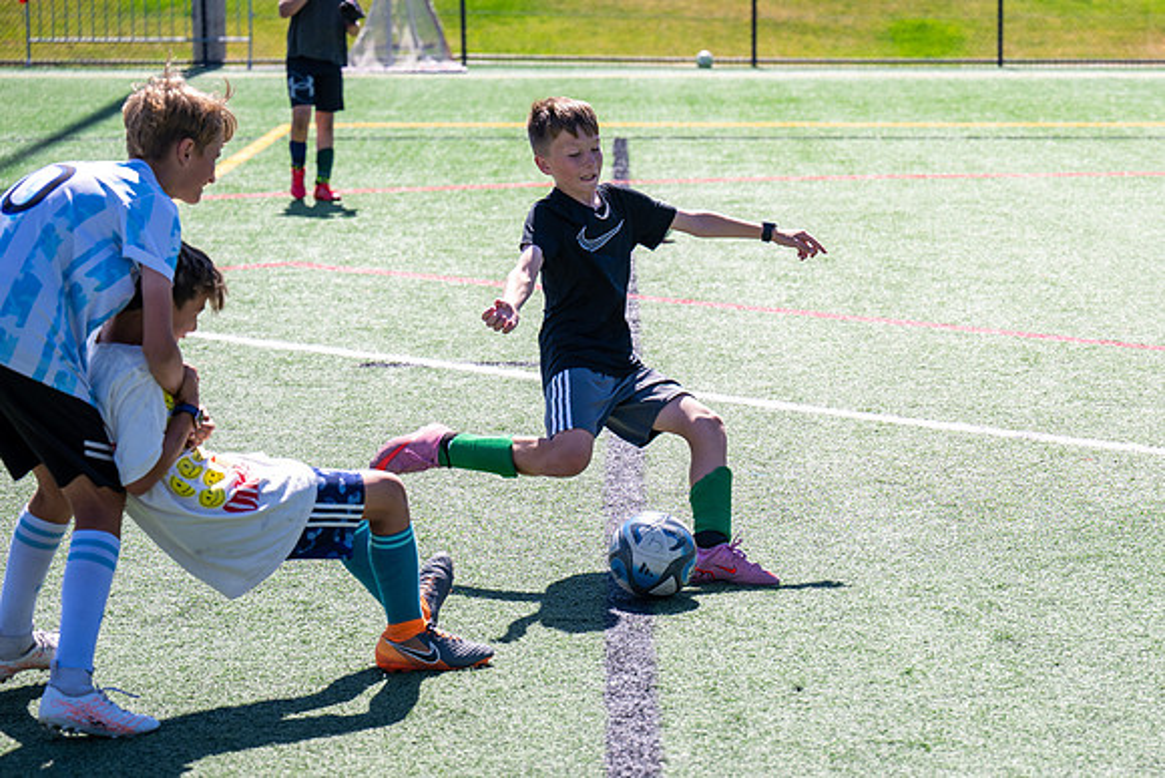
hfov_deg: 19.0
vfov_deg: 12.9
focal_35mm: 106
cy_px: 474
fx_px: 3446
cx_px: 886
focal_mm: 70
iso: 200
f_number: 3.5
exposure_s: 1/1000
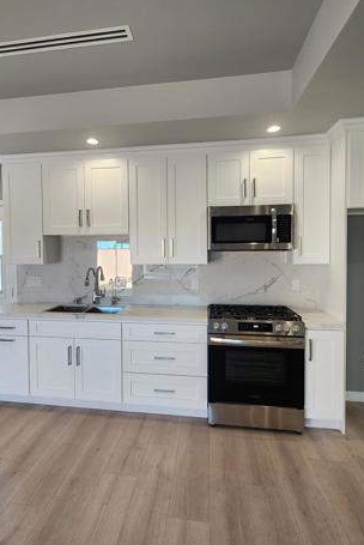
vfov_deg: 86.8
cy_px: 265
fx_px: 288
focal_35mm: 19
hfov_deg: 64.1
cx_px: 148
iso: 50
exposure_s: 1/60
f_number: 2.2
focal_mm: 2.2
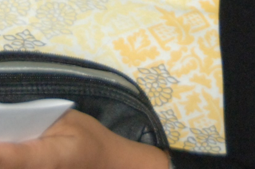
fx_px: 3534
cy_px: -254
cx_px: 157
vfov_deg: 2.7
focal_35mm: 500
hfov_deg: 4.1
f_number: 5
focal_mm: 65
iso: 800
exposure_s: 1/125
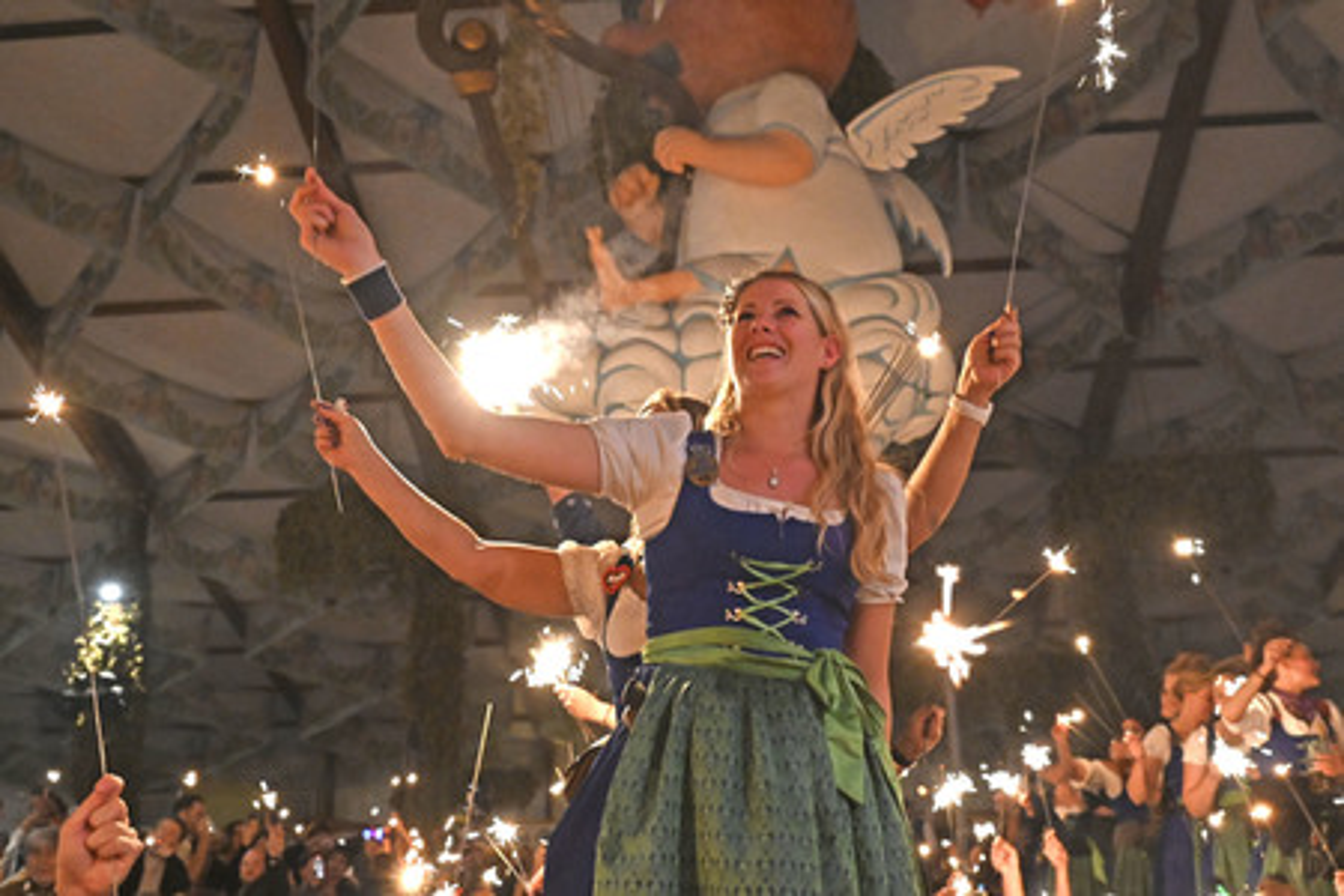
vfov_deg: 36.9
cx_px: 672
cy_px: 448
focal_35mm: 36
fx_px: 1344
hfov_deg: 53.1
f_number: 4
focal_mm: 24
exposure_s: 1/60
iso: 5600
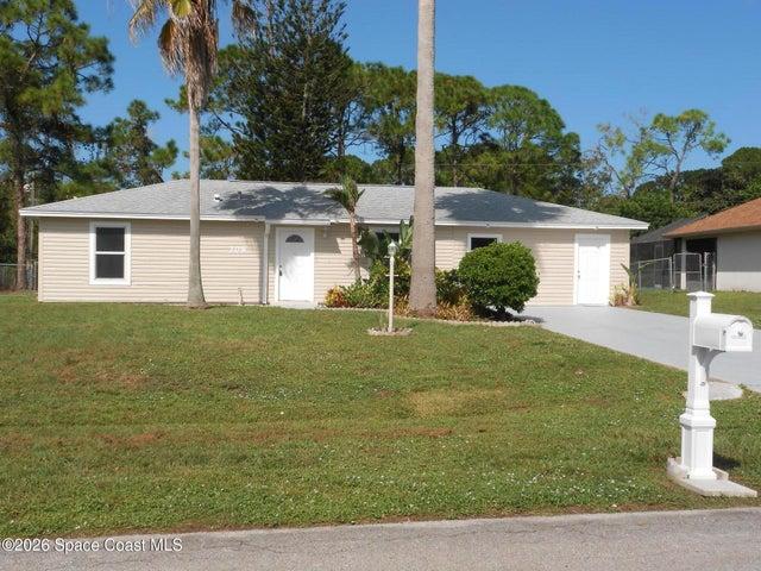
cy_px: 286
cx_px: 380
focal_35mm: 38
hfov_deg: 49.0
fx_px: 835
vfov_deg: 37.7
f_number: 4.2
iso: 80
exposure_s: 1/800
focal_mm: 6.8
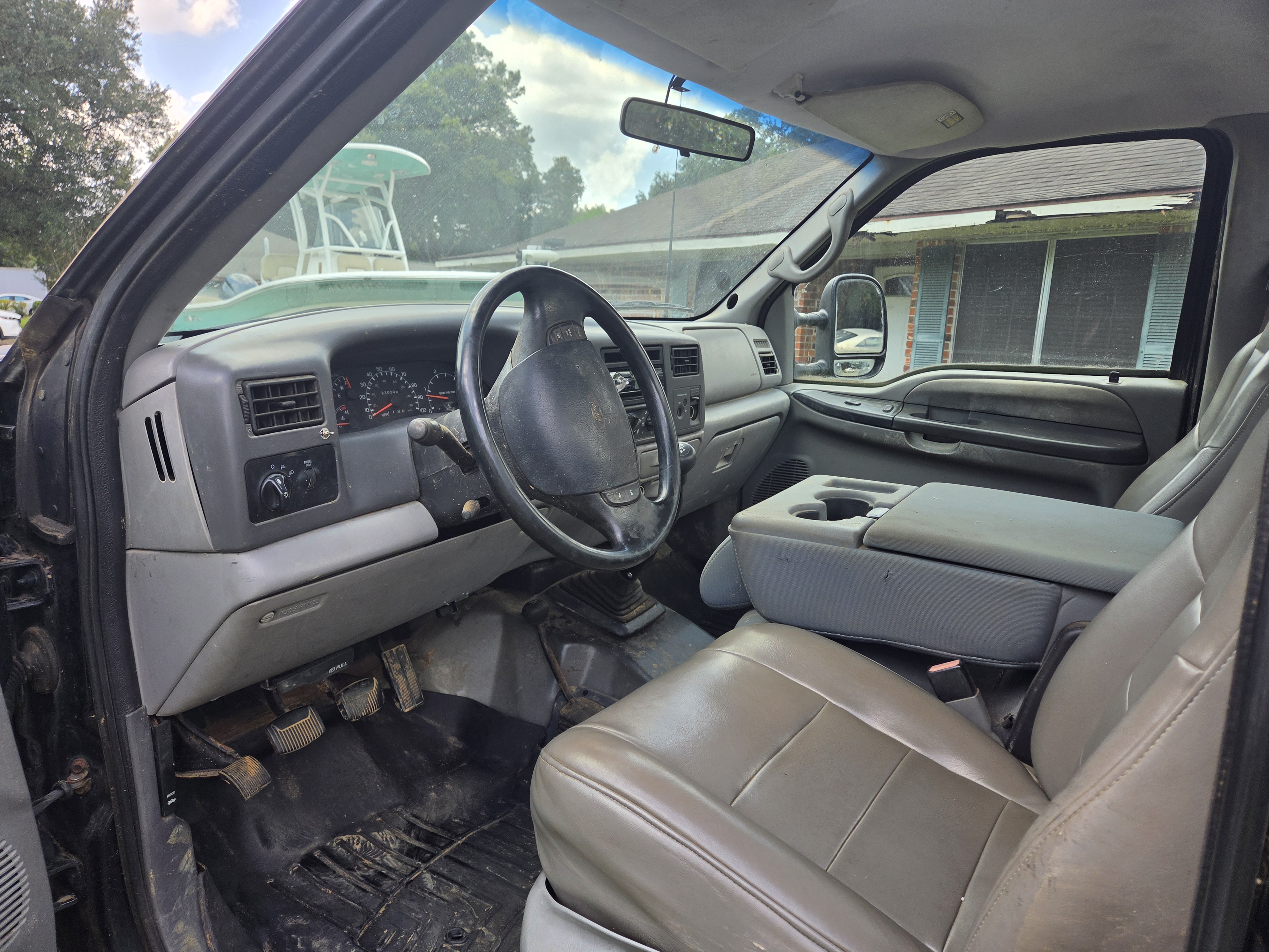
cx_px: 634
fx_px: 843
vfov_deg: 58.9
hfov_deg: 73.9
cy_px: 476
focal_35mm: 23
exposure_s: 1/1350
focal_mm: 5.4
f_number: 1.8
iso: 80
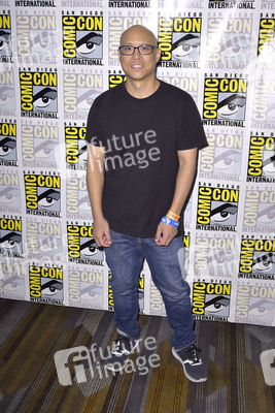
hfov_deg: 38.9
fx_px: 389
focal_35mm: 34
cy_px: 206
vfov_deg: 55.8
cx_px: 138
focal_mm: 34
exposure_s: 1/250
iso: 1000
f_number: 6.3
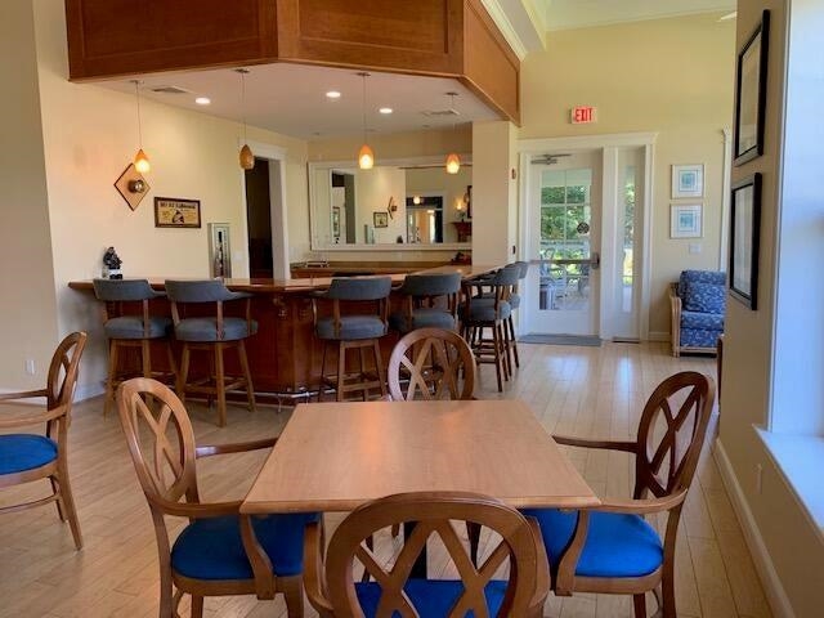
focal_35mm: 26
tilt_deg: -6.0
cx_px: 412
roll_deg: +0.8
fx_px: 619
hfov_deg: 67.3
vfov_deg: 53.1
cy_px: 309
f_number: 1.8
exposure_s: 1/60
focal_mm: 4.25
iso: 80
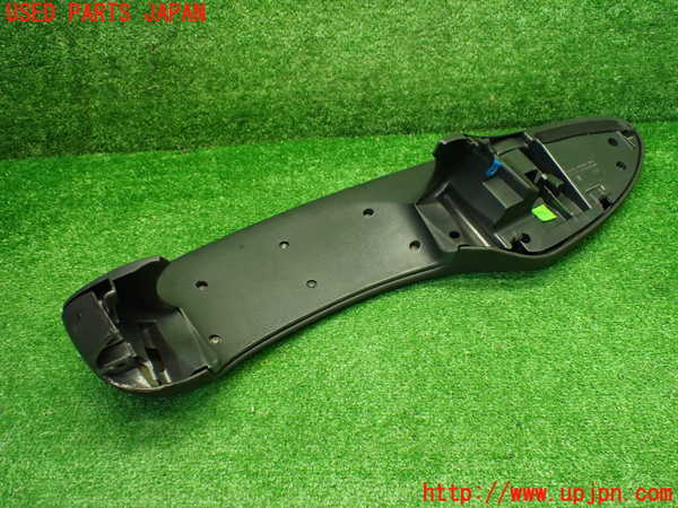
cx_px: 339
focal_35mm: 30
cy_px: 254
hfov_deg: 60.0
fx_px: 588
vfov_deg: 46.8
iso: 800
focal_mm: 5.4
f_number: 2.3
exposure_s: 1/125
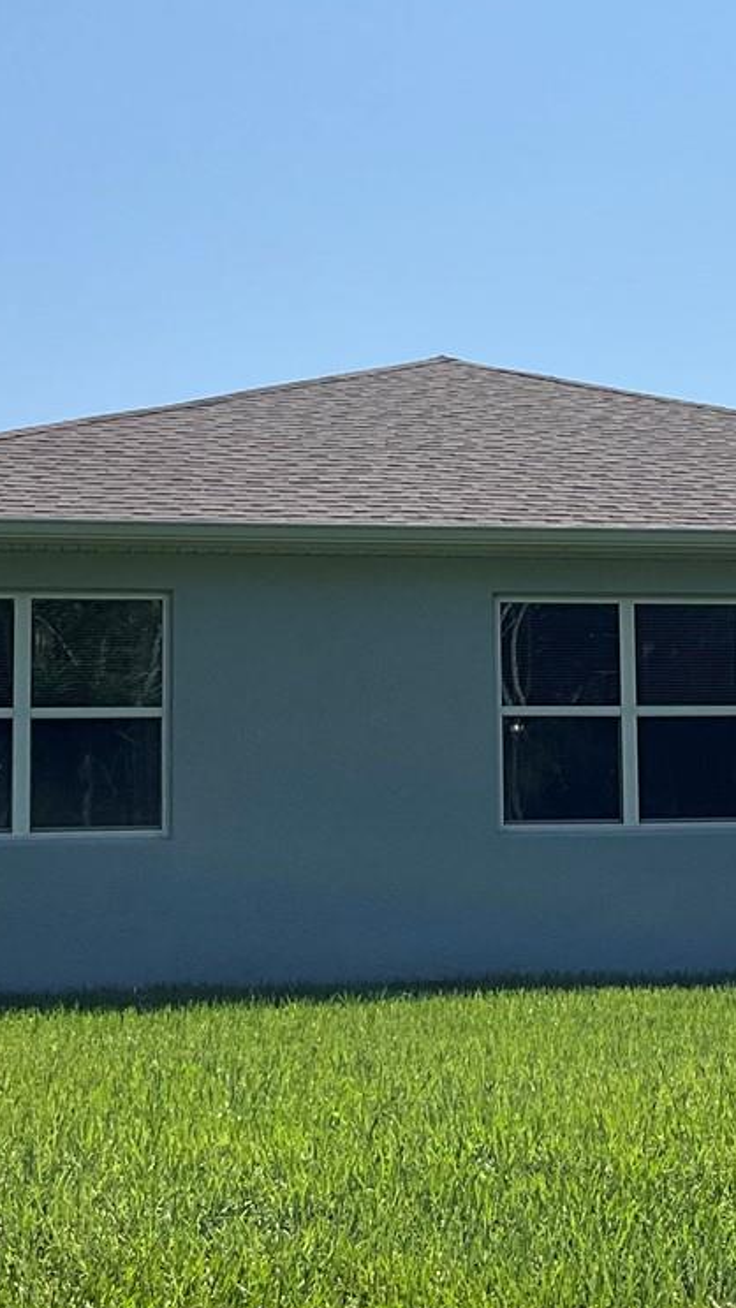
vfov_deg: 31.0
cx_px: 570
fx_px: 2359
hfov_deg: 17.6
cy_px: 614
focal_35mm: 68
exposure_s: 1/2801
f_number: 1.8
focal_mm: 3
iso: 25
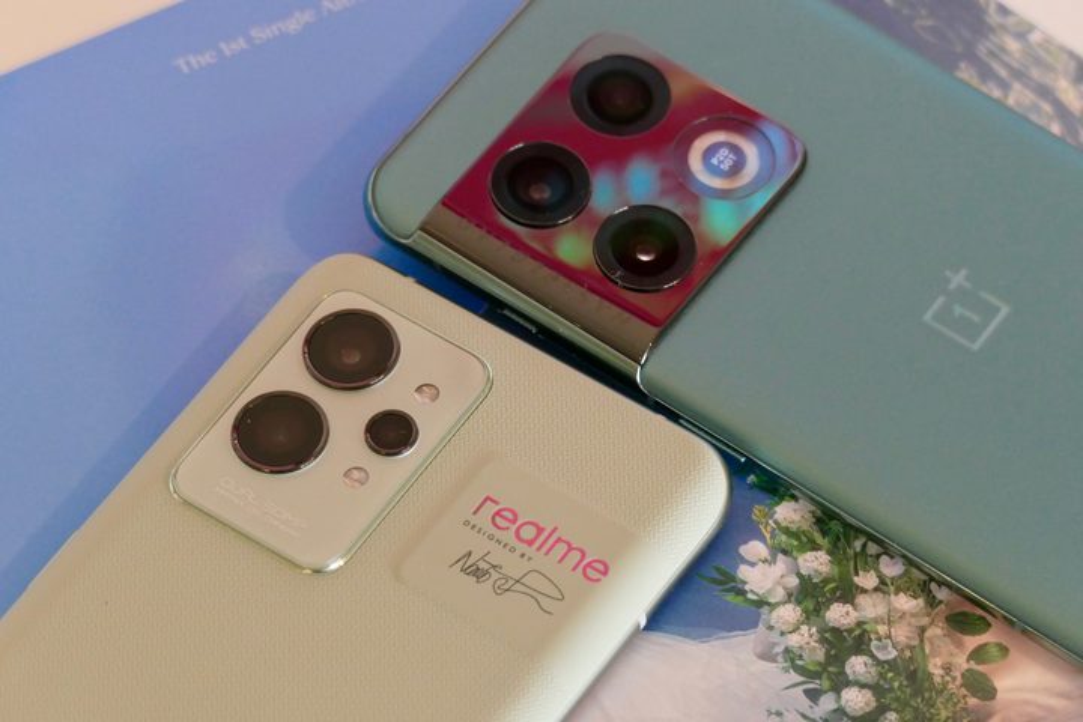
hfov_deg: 11.1
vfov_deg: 7.4
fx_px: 5595
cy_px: 361
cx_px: 542
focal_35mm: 186
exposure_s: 1/60
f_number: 4.5
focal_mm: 67.72
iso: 1600
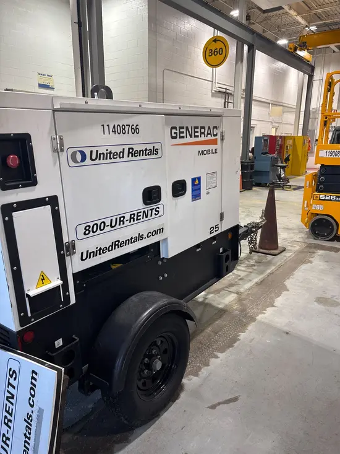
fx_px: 340
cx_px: 170
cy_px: 227
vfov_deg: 67.3
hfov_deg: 53.1
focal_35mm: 26
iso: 80
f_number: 1.6
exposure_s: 1/60
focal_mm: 5.96
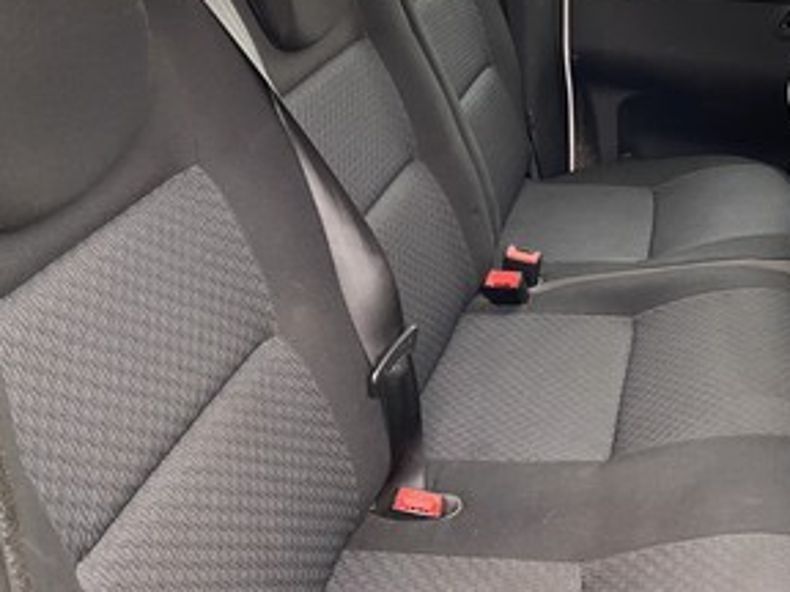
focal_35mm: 46
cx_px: 672
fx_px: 1050
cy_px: 136
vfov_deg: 30.9
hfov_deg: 39.0
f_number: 1.8
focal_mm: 4.25
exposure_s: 1/76
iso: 125
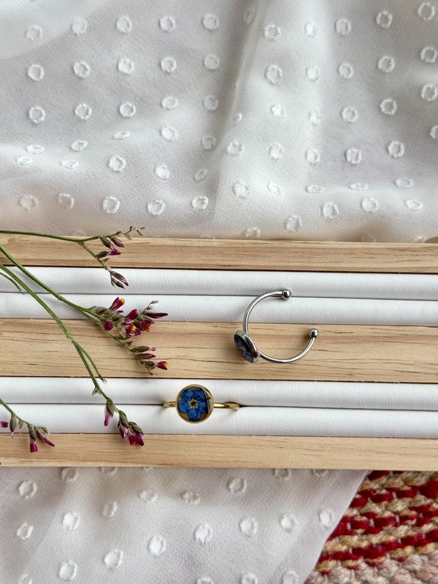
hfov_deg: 30.3
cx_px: 219
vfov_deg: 39.7
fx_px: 810
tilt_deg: -78.3
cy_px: 292
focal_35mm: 48
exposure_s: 1/256
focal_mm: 6.76
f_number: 1.78
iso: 64
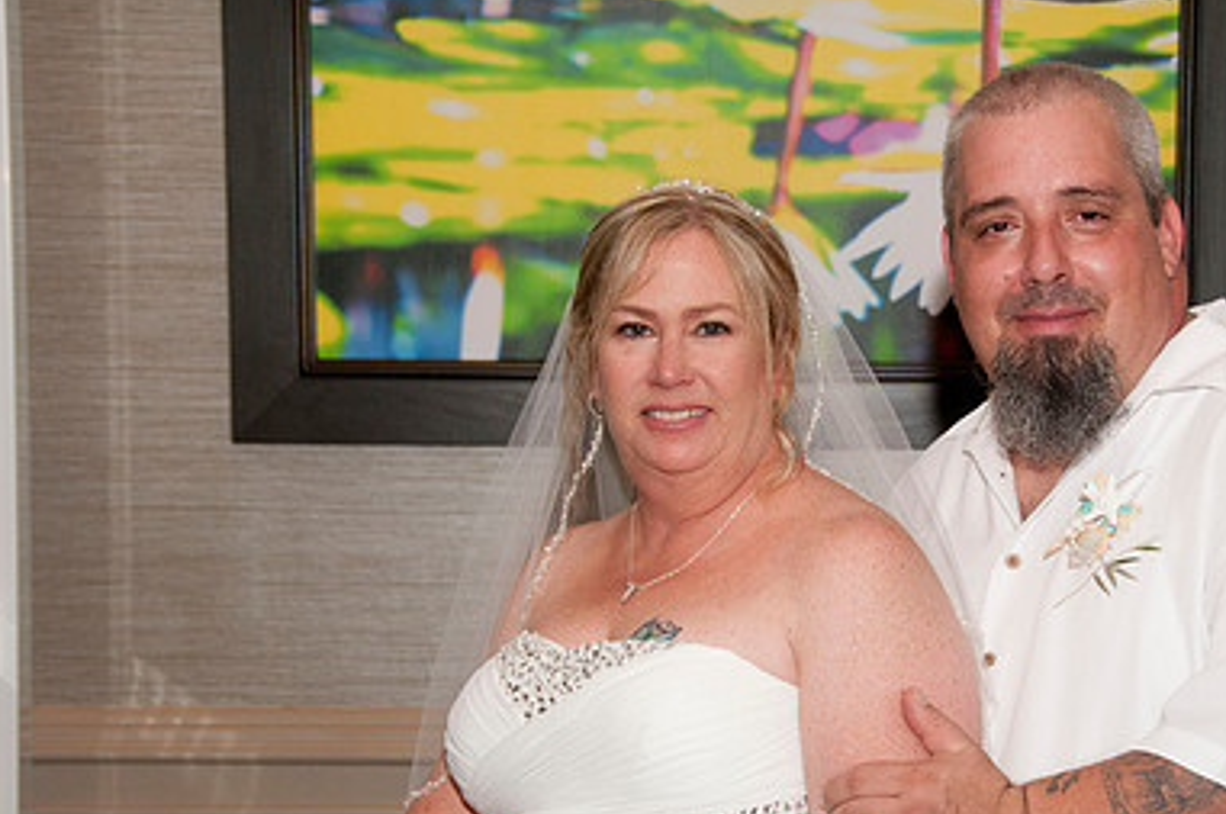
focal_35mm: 105
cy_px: 600
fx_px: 3571
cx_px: 788
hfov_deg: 19.4
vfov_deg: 13.0
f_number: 5.6
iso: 400
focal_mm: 46
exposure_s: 1/60
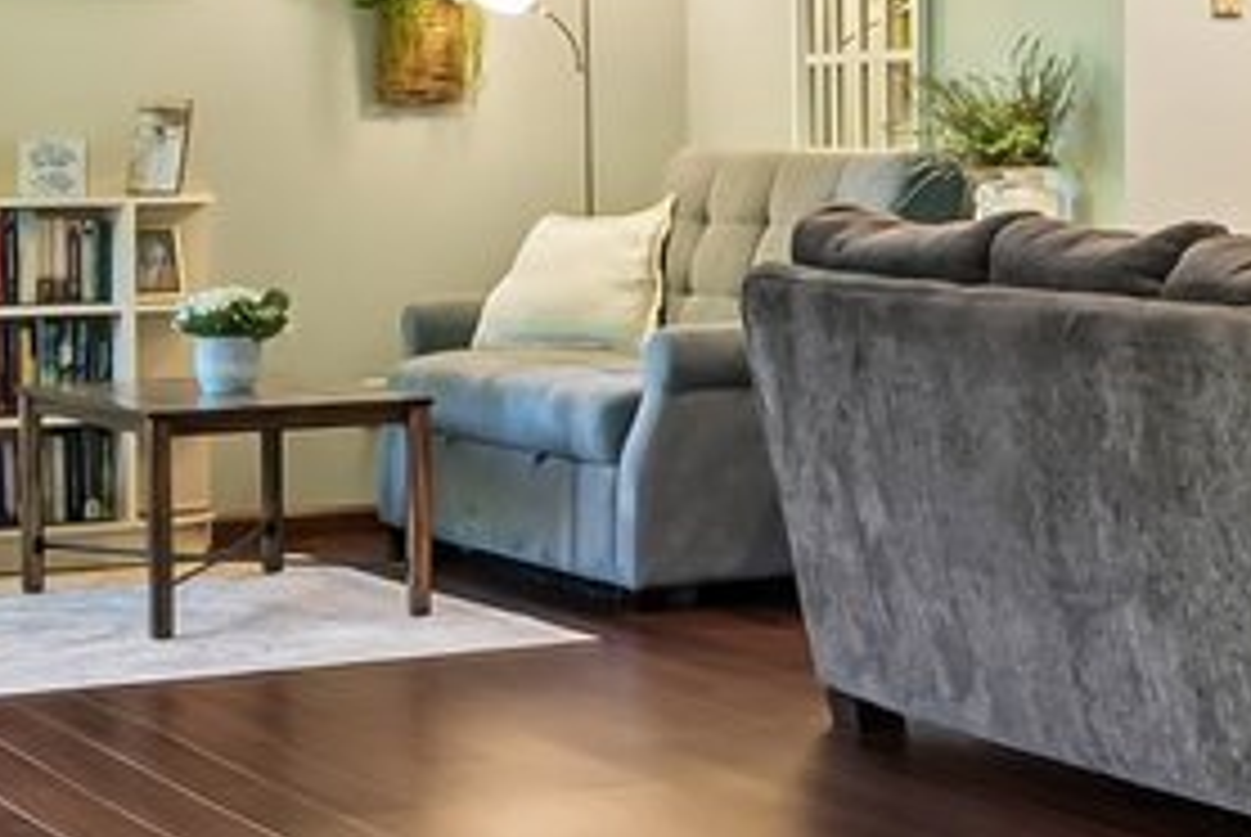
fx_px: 3583
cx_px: 1742
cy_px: 137
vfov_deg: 13.2
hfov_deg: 18.1
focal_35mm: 103
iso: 400
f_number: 8
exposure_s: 1/6
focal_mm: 14
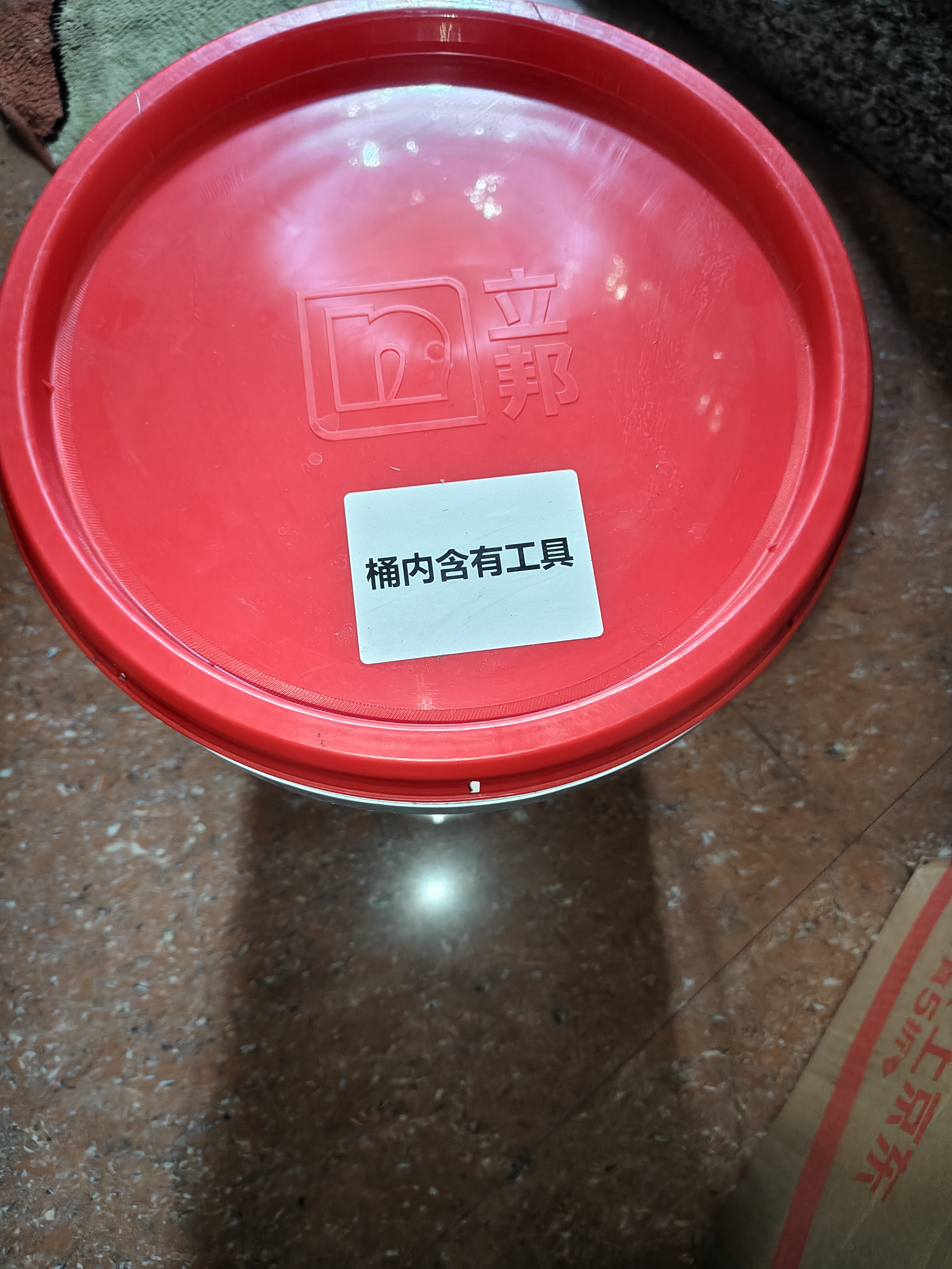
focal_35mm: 23
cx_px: 476
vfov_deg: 73.9
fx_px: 843
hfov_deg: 58.9
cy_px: 634
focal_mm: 5.56
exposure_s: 1/50
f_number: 1.88
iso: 570
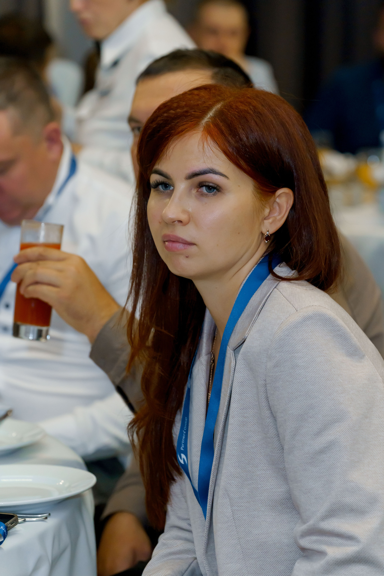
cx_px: 192
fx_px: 2400
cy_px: 288
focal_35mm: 150
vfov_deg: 13.7
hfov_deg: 9.1
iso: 3200
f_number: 5.6
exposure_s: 1/125
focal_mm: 150
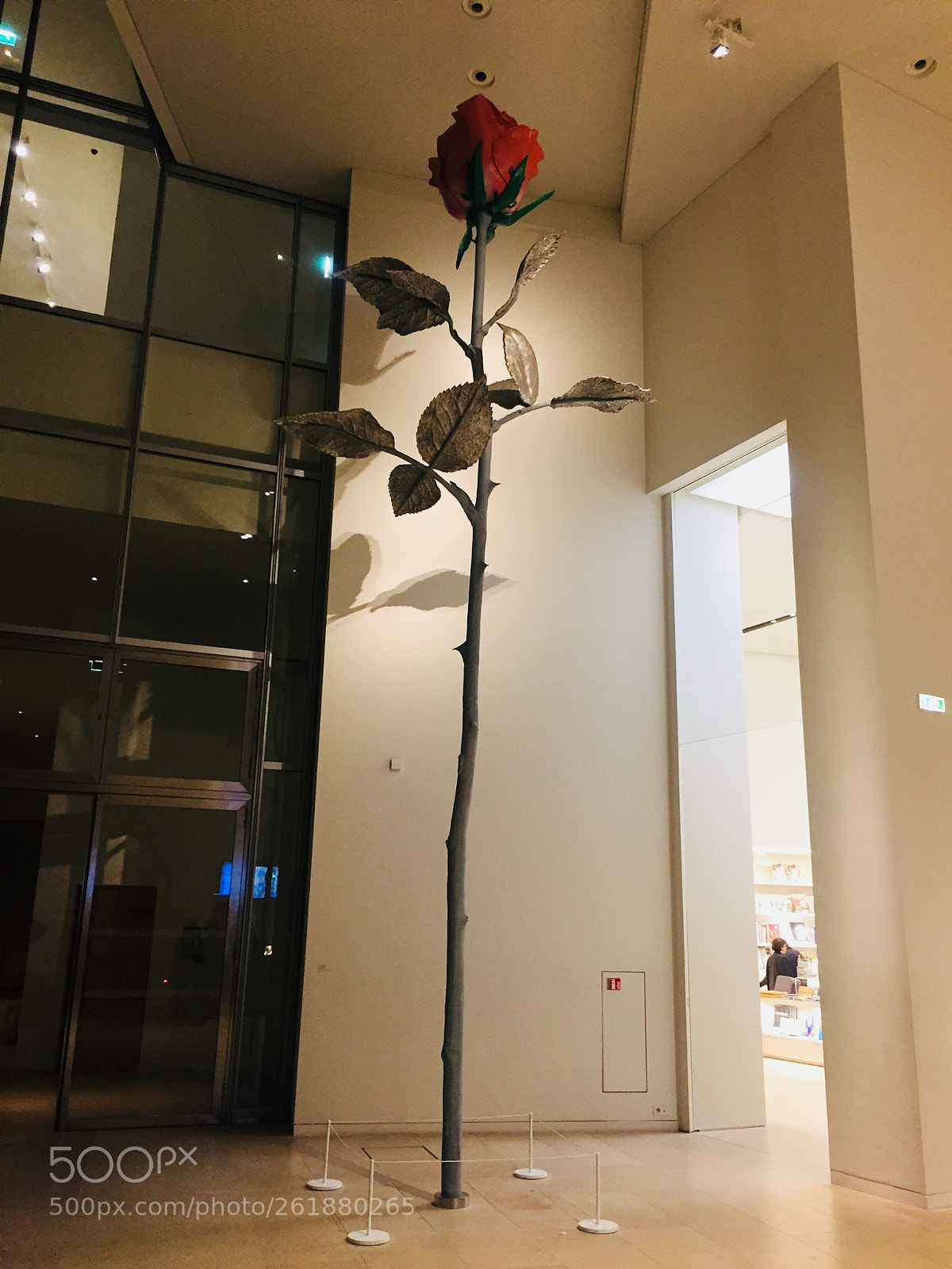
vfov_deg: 61.7
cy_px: 634
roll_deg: -0.4
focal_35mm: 29
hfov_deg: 48.2
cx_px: 476
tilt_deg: +15.5
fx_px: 1063
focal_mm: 4.15
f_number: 2.2
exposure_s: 1/33
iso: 160
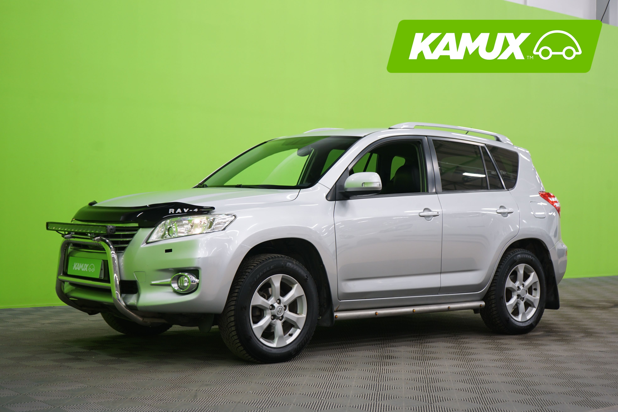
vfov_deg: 24.6
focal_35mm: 55
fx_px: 944
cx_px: 309
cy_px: 206
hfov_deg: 36.2
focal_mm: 55
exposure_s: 1/8
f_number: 5
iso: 400
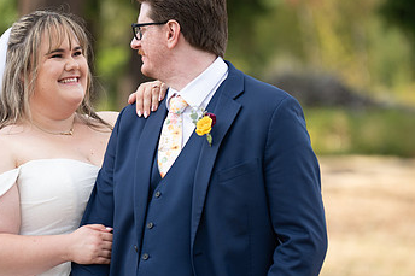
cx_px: 160
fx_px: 2546
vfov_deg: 6.2
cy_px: 150
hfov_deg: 9.3
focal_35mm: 221
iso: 400
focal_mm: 131
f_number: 2.8
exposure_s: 1/1600
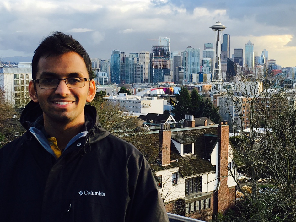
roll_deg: -0.6
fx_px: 539
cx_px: 193
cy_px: 129
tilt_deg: -6.5
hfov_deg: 30.5
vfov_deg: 23.3
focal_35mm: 63
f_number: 2.2
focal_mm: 4.15
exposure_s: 1/371
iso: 25
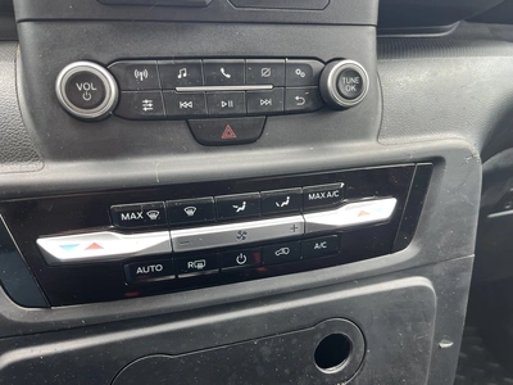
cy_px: 192
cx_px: 256
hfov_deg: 67.3
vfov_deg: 53.1
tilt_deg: -21.9
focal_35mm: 26
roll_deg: -1.0
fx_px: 385
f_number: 1.6
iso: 100
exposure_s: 1/121
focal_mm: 5.1
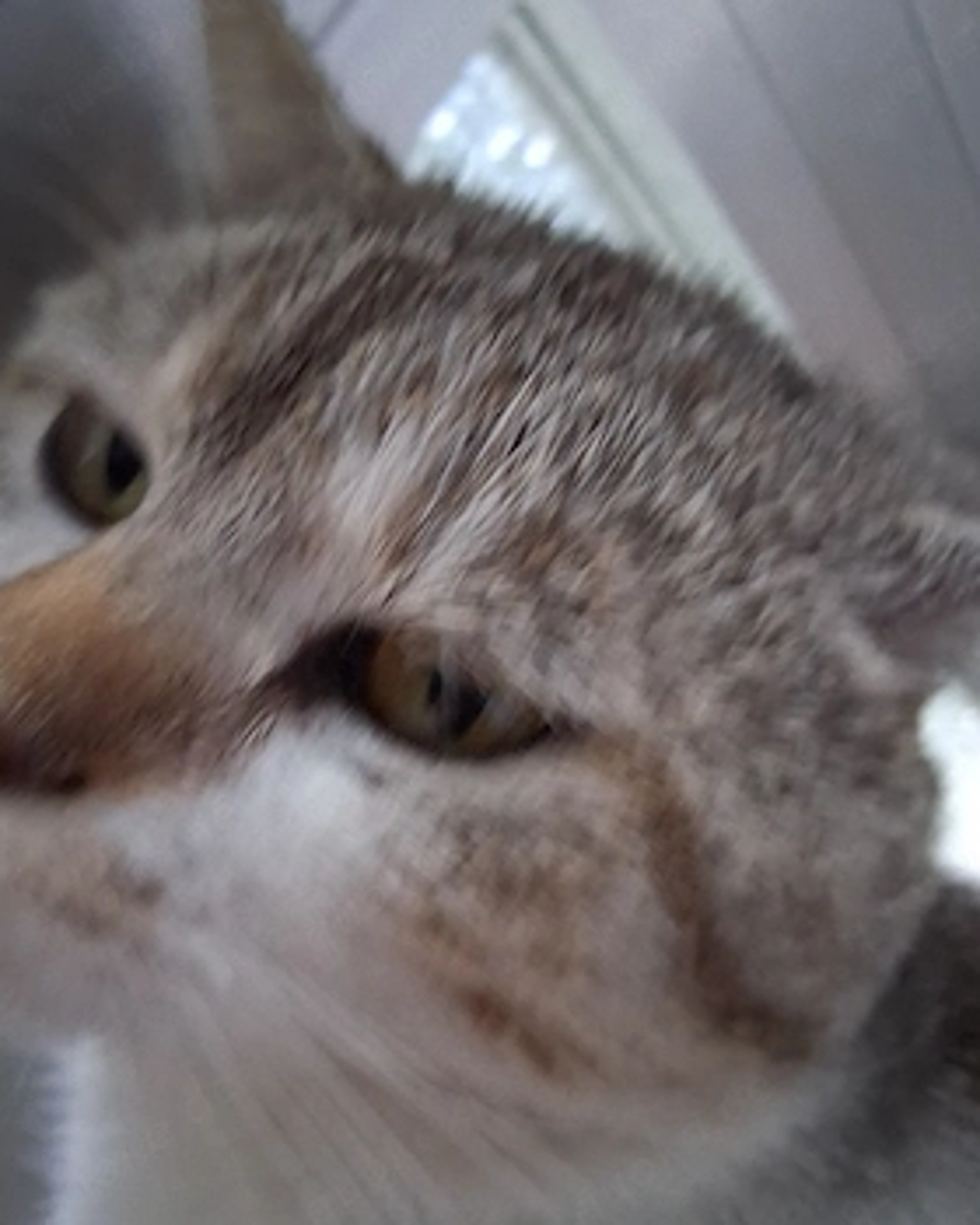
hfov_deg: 50.0
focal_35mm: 29
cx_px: 480
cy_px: 640
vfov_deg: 60.4
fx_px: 1051
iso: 500
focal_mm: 3.98
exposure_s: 1/33
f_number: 1.8
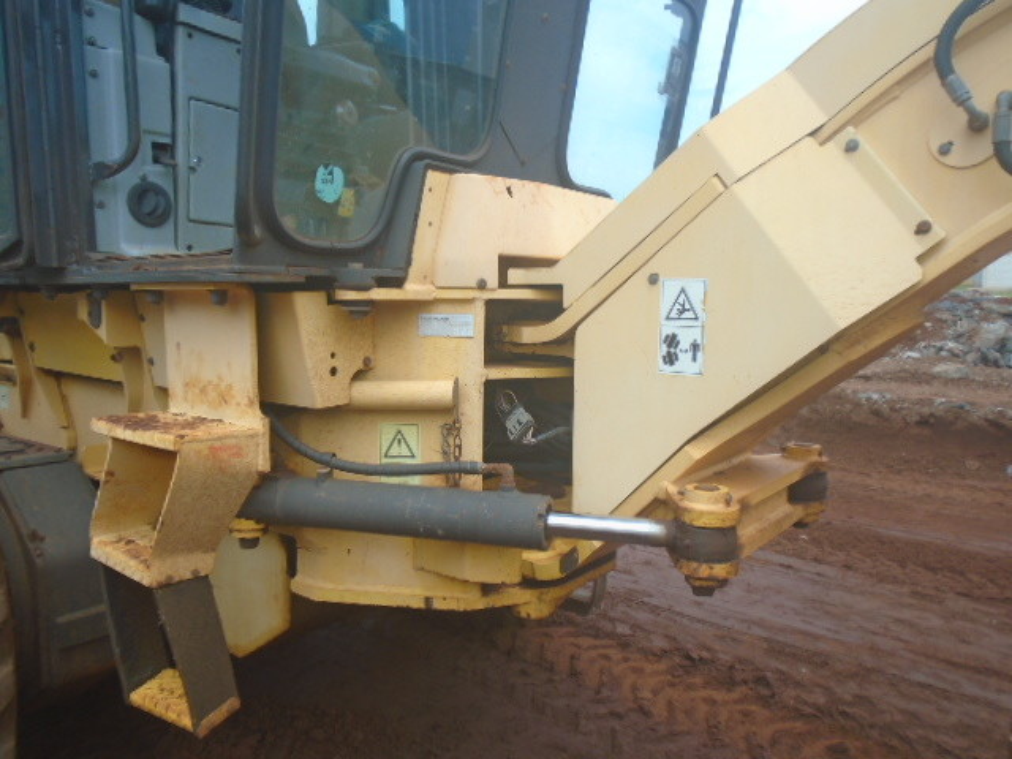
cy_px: 380
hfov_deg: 67.3
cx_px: 506
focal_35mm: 26
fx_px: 760
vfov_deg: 53.1
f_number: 3.2
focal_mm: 4.6
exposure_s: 1/500
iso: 100
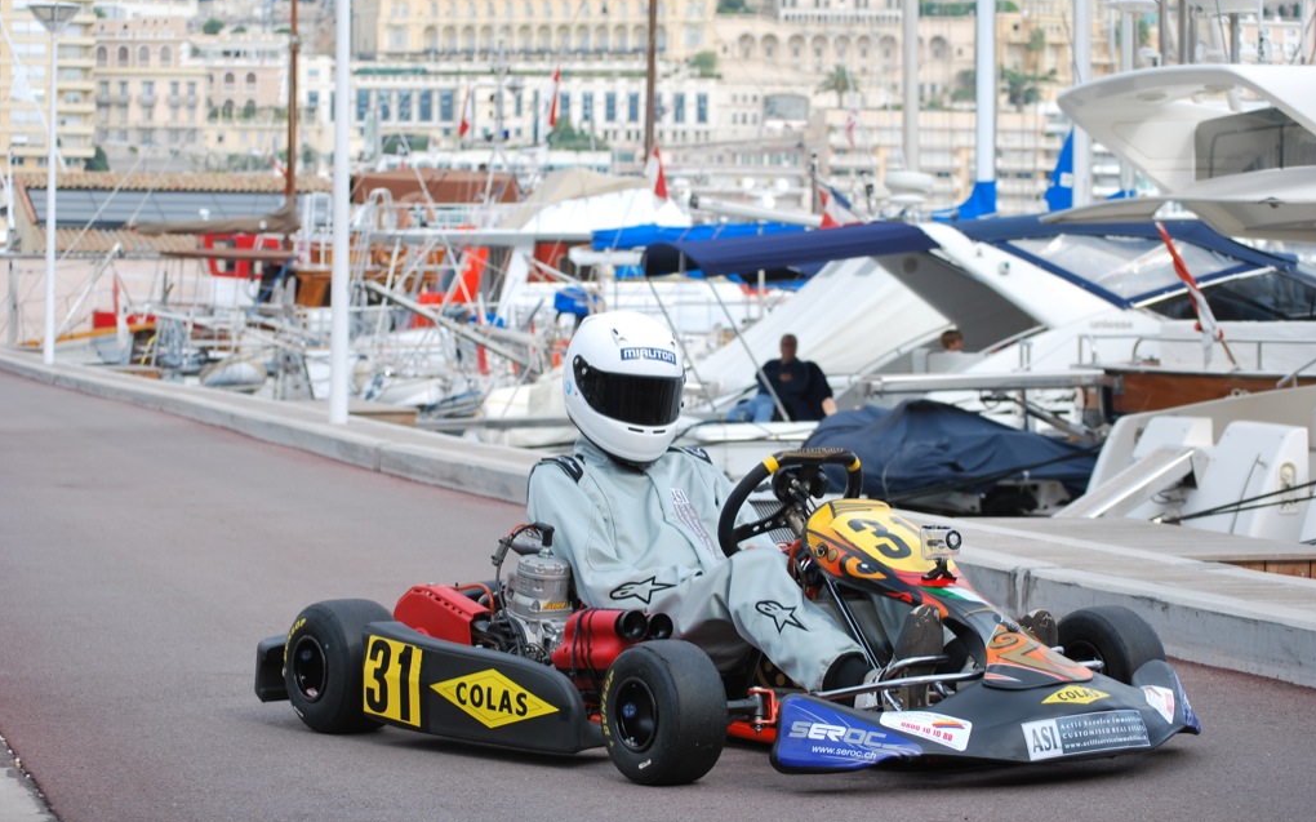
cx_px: 659
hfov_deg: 24.5
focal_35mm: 85
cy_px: 383
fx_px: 3030
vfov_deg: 15.4
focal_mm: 55
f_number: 7.1
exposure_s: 1/200
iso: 100
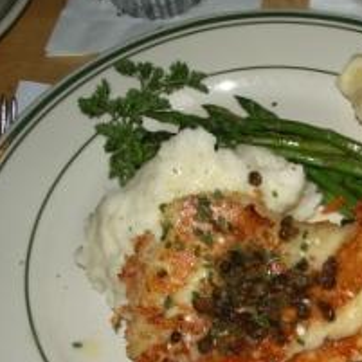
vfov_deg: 24.9
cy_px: 234
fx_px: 816
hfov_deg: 24.0
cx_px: 357
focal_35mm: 69
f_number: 4.3
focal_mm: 5.8
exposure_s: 1/40
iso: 50
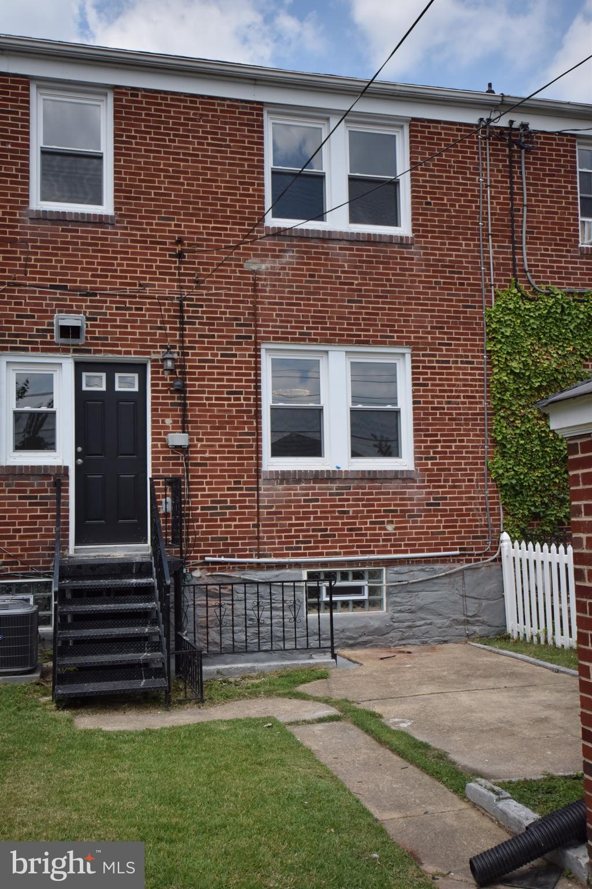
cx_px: 296
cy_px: 444
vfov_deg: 53.1
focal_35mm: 36
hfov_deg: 36.9
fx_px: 888
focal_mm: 24
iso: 400
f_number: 4.5
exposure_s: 1/4000
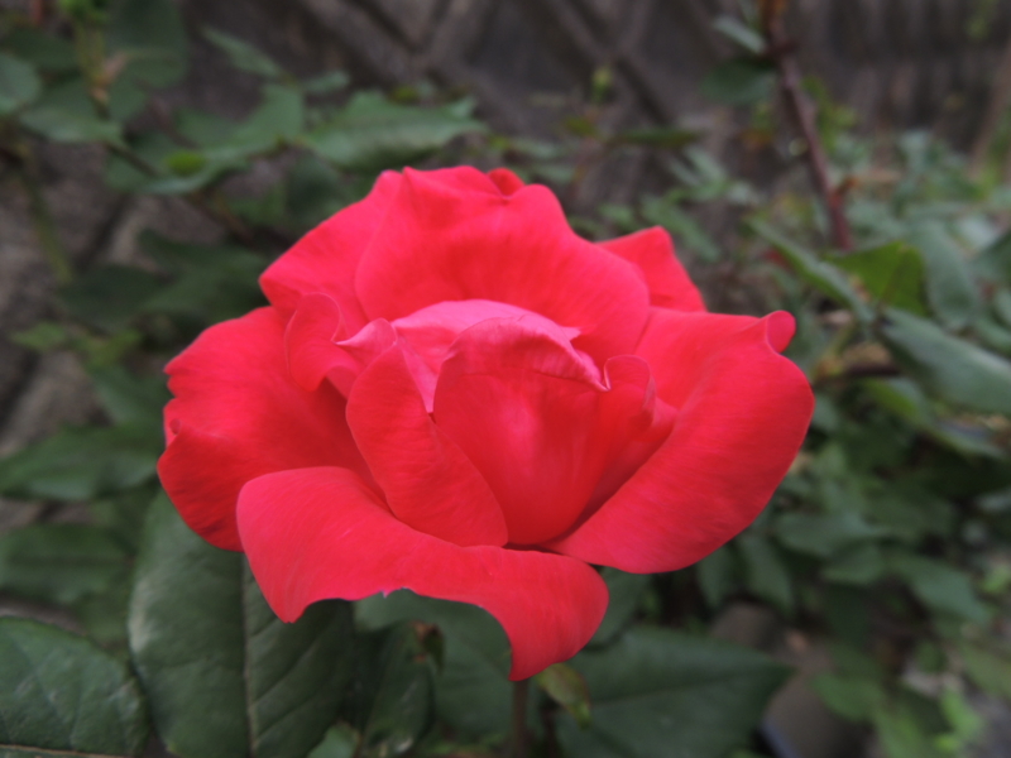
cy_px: 379
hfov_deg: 71.6
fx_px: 701
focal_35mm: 24
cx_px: 506
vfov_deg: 56.8
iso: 100
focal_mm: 4.3
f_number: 3
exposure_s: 1/400
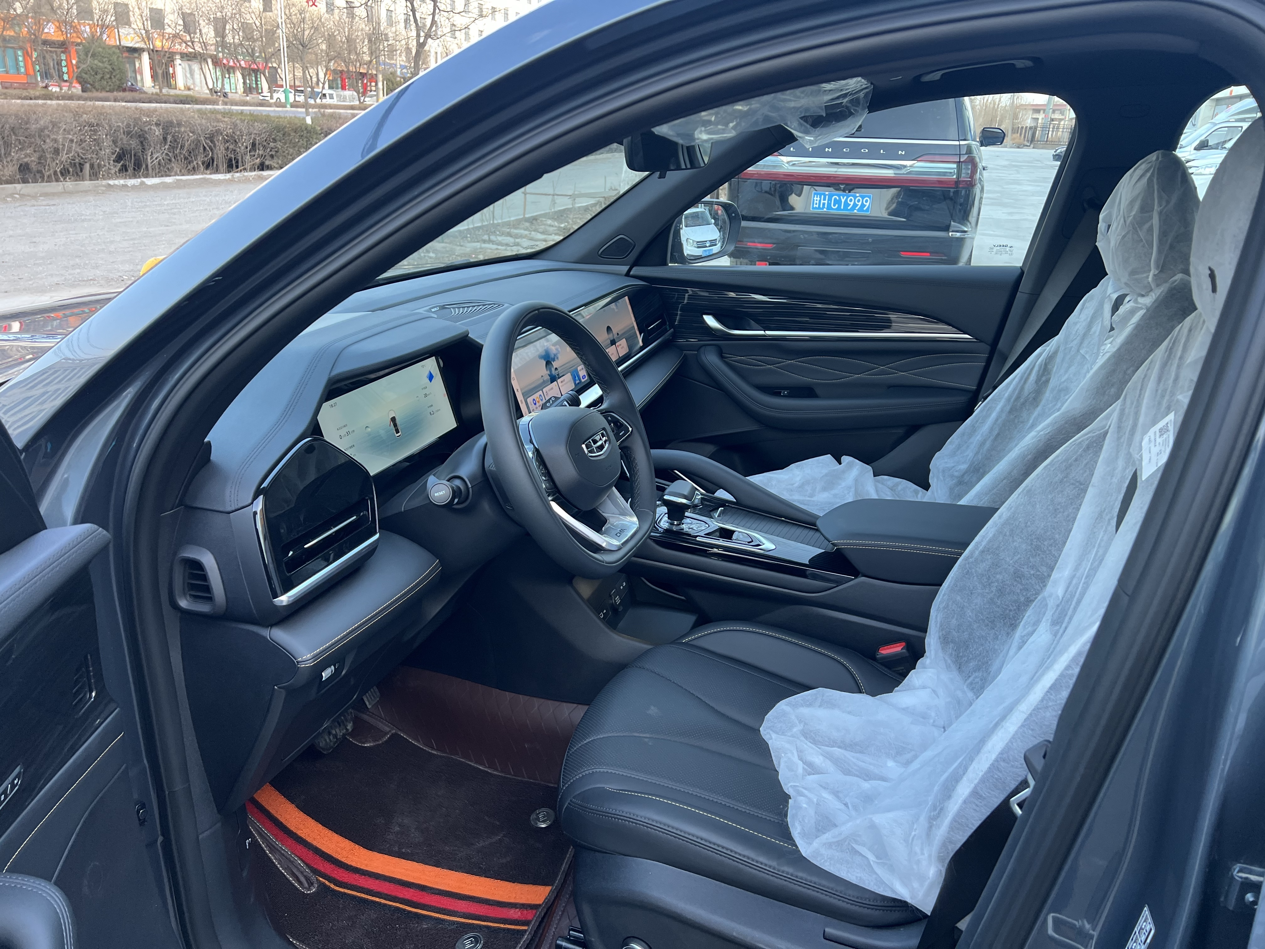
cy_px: 474
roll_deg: -2.4
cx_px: 632
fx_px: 950
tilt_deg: -19.8
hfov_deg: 67.3
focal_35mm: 26
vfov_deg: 53.1
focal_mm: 5.7
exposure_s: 1/121
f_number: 1.5
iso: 125
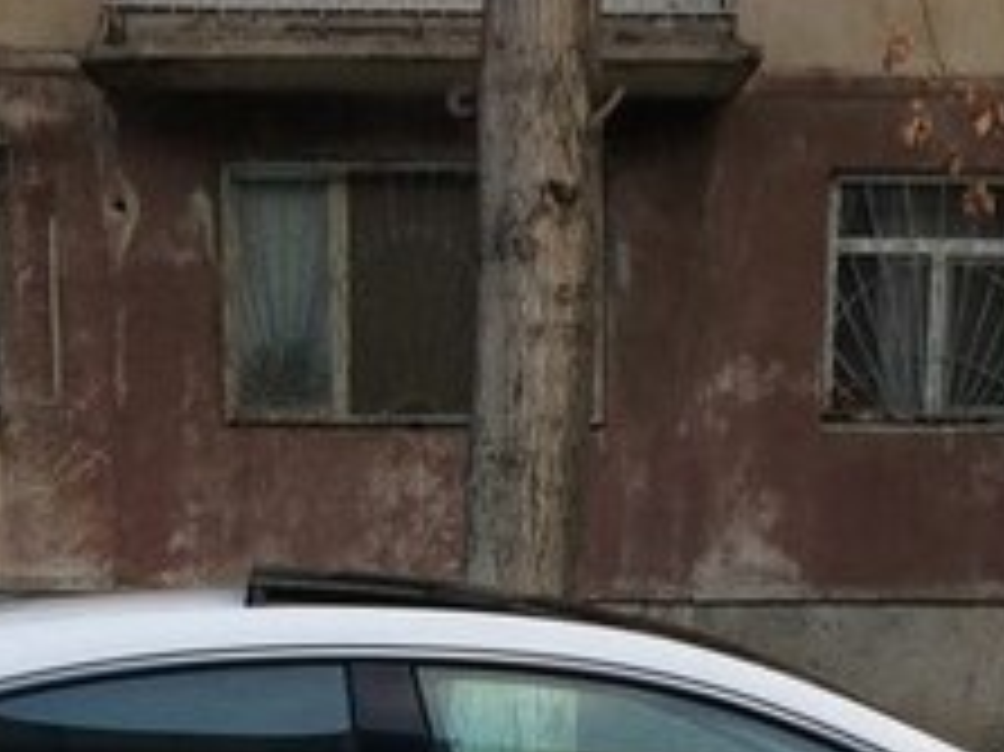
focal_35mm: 86
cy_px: 1020
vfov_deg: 16.1
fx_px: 2493
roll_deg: -1.3
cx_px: 455
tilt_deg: -10.3
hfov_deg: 22.8
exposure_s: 1/50
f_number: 2.2
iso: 40
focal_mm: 4.15
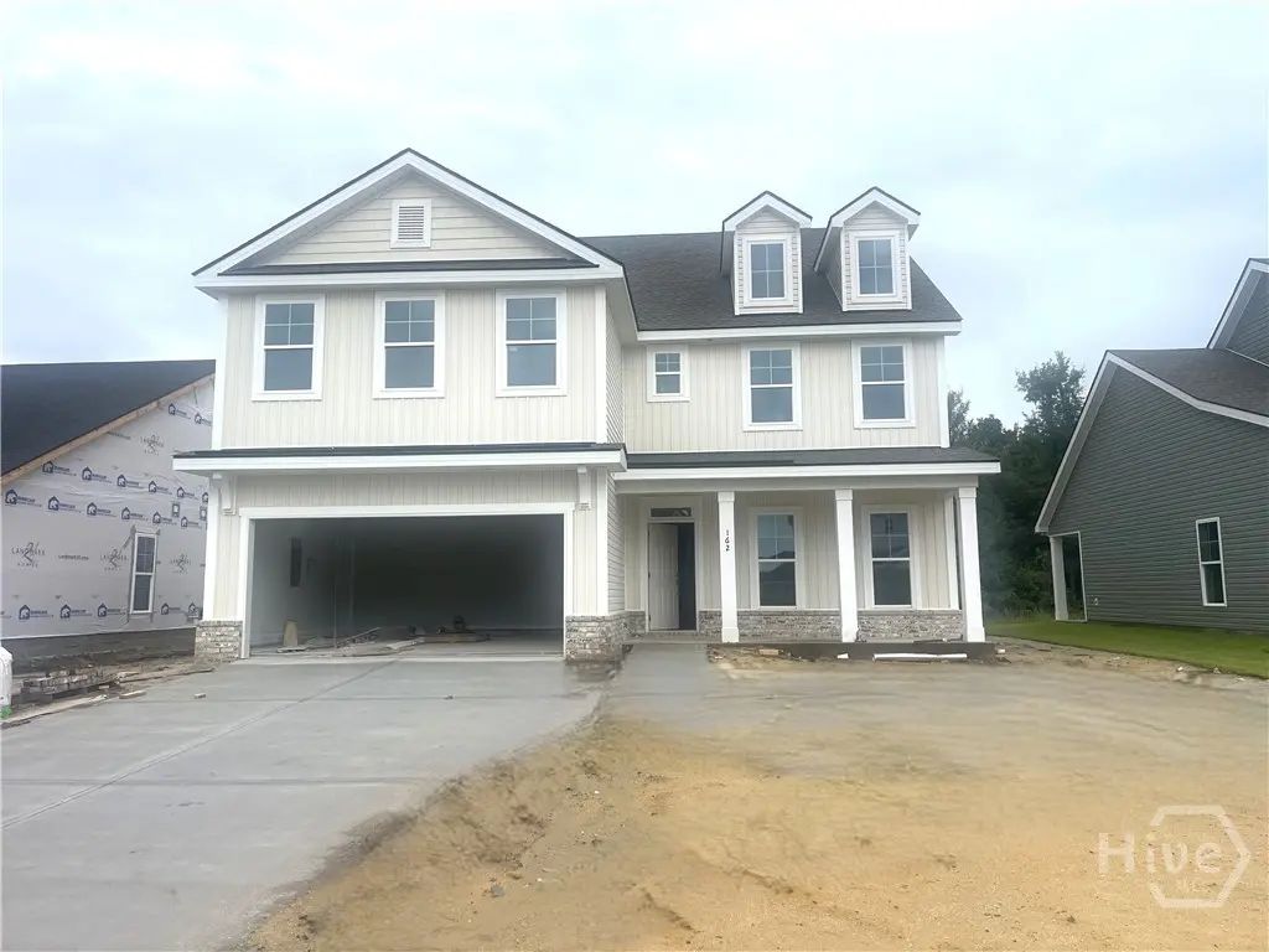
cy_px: 476
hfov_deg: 69.4
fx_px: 916
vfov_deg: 54.9
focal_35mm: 25
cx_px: 634
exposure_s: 1/3086
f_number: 1.6
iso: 32
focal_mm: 5.1
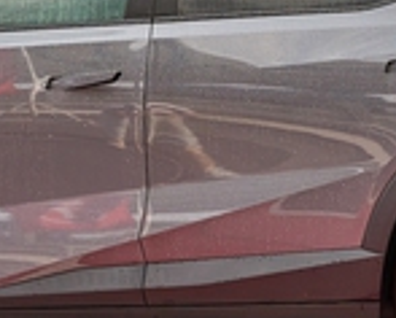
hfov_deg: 13.1
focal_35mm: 147
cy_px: 34
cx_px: 108
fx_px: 1725
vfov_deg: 10.5
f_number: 3.5
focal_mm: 24
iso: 160
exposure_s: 1/800
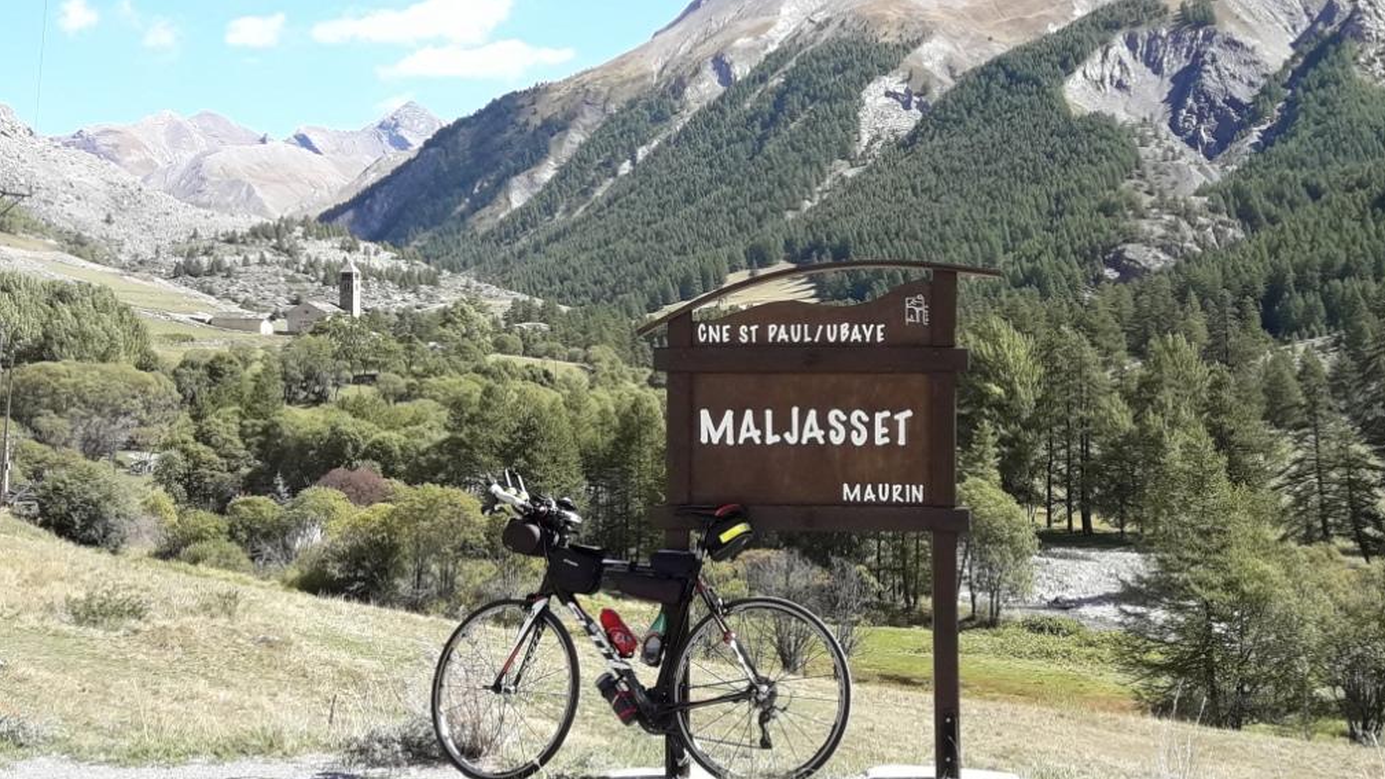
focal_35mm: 31
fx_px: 1138
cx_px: 702
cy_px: 306
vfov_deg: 37.6
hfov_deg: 62.6
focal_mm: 3.7
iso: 40
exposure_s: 1/668
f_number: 1.9
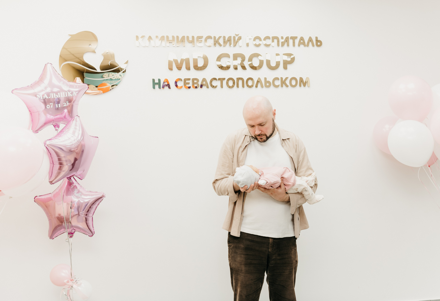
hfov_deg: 51.2
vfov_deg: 36.4
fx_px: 458
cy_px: 142
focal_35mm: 37
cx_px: 240
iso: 250
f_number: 4
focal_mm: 34
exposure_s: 1/160
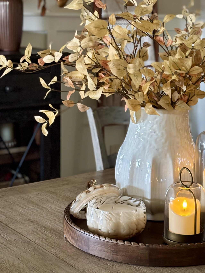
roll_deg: -1.9
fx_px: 616
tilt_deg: -9.8
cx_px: 151
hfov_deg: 18.8
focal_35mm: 78
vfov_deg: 25.0
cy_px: 104
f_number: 1.6
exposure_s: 1/30
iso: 320
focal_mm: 5.96
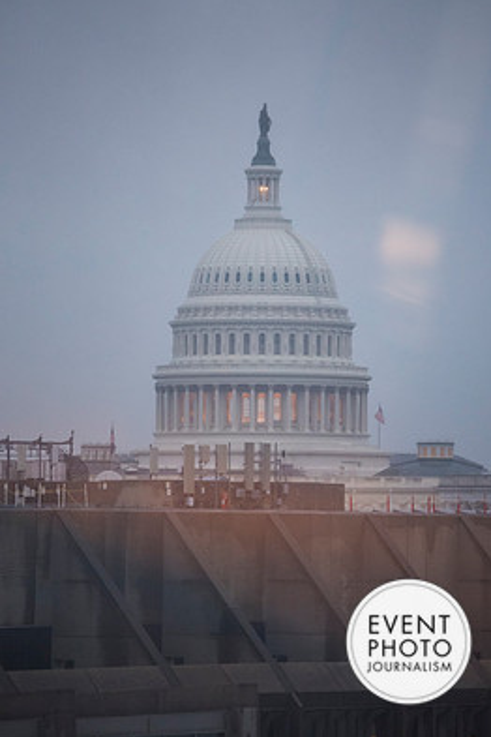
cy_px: 341
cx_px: 251
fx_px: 4685
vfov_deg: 9.0
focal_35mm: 229
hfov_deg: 6.0
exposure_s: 1/400
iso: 2800
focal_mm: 200
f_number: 2.8
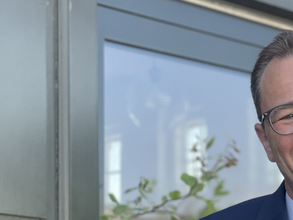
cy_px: 187
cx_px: 296
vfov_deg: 12.4
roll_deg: +1.9
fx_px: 1007
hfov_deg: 16.2
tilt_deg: +6.3
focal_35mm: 119
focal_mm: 6
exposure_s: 1/160
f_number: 2
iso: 25
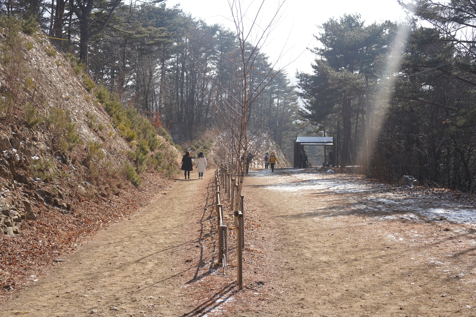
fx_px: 595
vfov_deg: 29.9
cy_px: 158
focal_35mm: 45
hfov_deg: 43.6
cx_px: 238
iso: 100
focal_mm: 45
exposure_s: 1/125
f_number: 9
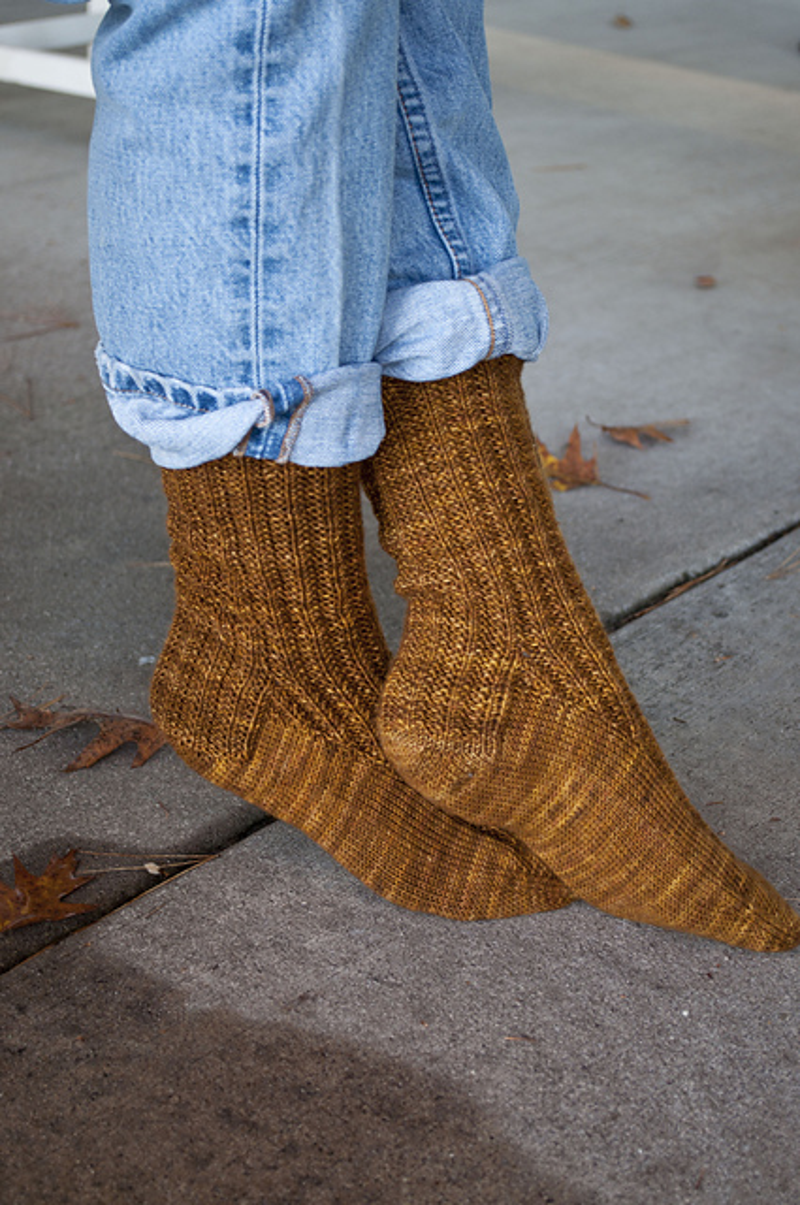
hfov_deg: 21.5
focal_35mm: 63
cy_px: 602
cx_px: 400
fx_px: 2106
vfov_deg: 31.9
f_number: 5.3
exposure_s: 1/20
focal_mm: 42
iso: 320
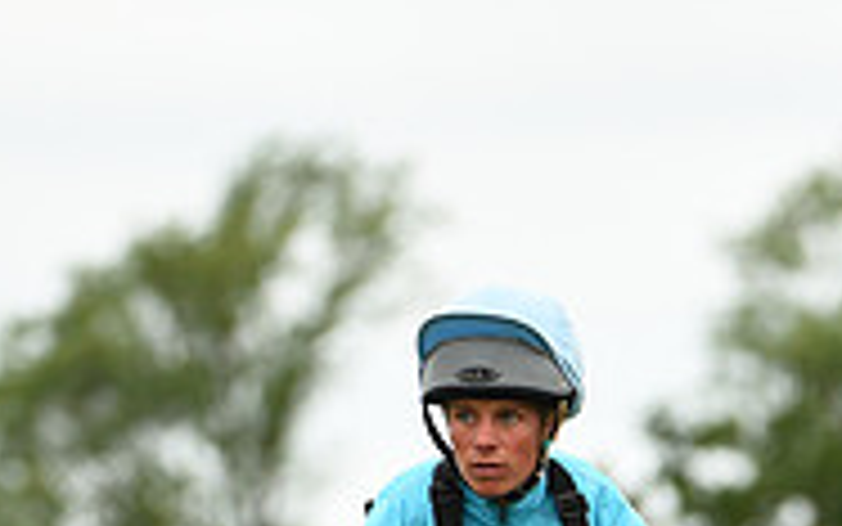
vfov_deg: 1.4
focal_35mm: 916
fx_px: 21026
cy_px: 1277
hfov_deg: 2.3
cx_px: 662
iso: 640
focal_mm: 290
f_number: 5.6
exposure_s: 1/1250
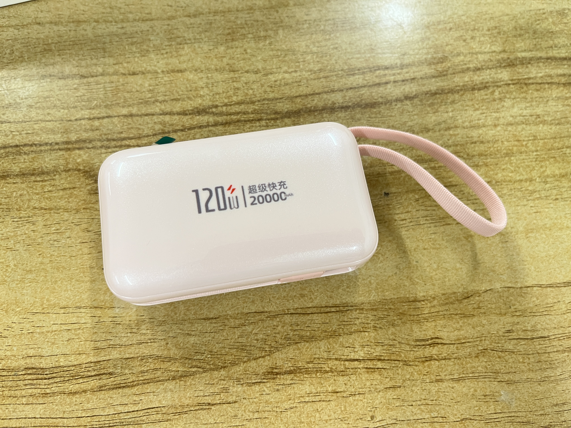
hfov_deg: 67.3
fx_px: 429
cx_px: 286
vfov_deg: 53.1
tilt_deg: -74.7
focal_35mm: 26
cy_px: 214
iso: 100
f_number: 1.6
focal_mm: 5.1
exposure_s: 1/50
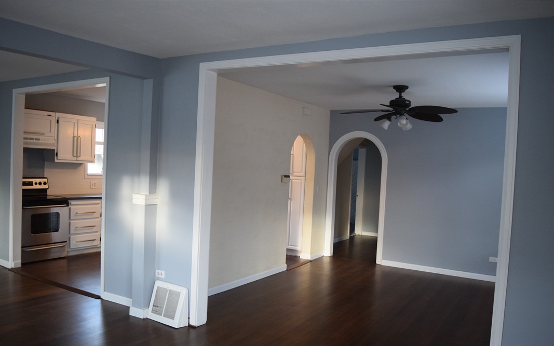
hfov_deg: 66.5
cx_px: 274
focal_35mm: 28
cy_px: 187
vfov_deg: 44.5
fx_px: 423
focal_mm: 18
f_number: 4
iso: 1800
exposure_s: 1/125
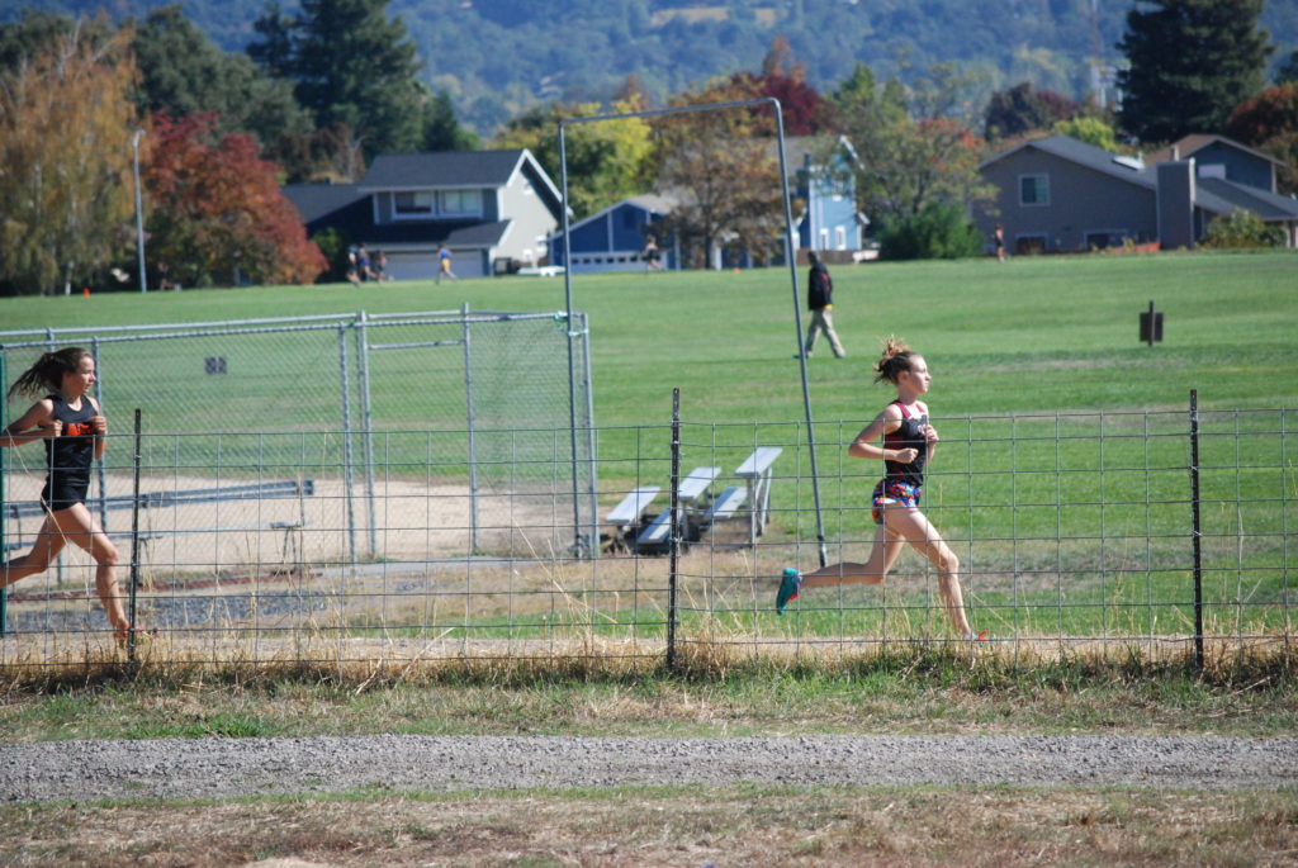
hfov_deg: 9.5
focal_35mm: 218
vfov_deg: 6.3
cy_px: 434
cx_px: 649
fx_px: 7850
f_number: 7.1
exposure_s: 1/2500
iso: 1000
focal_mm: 145
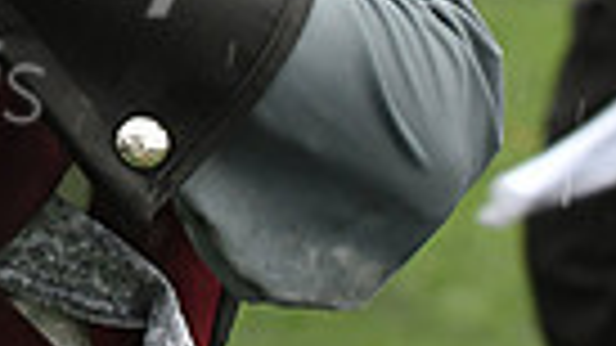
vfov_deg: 2.6
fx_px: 7626
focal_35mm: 467
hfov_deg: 4.6
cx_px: -157
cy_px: -380
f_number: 4
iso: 800
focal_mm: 70
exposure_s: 1/400
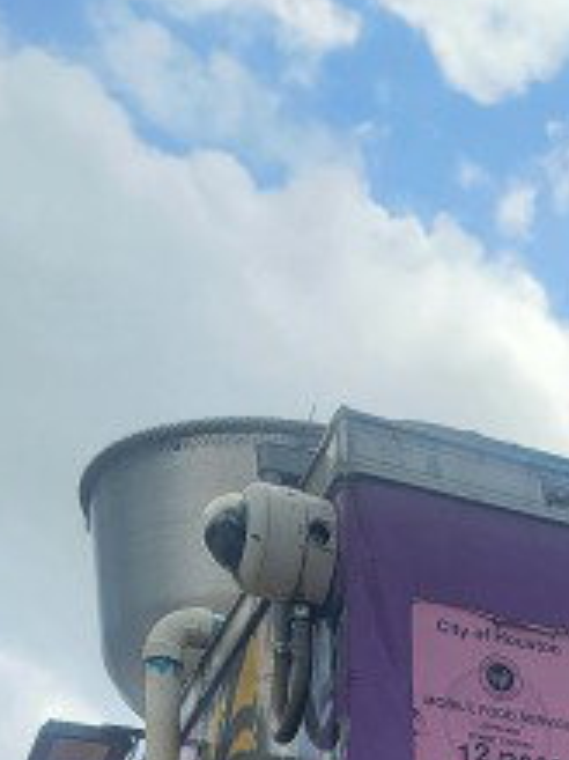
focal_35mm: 89
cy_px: 1327
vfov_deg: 18.0
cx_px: 798
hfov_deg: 15.5
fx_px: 1952
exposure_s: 1/531
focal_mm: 6.7
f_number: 1.8
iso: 16
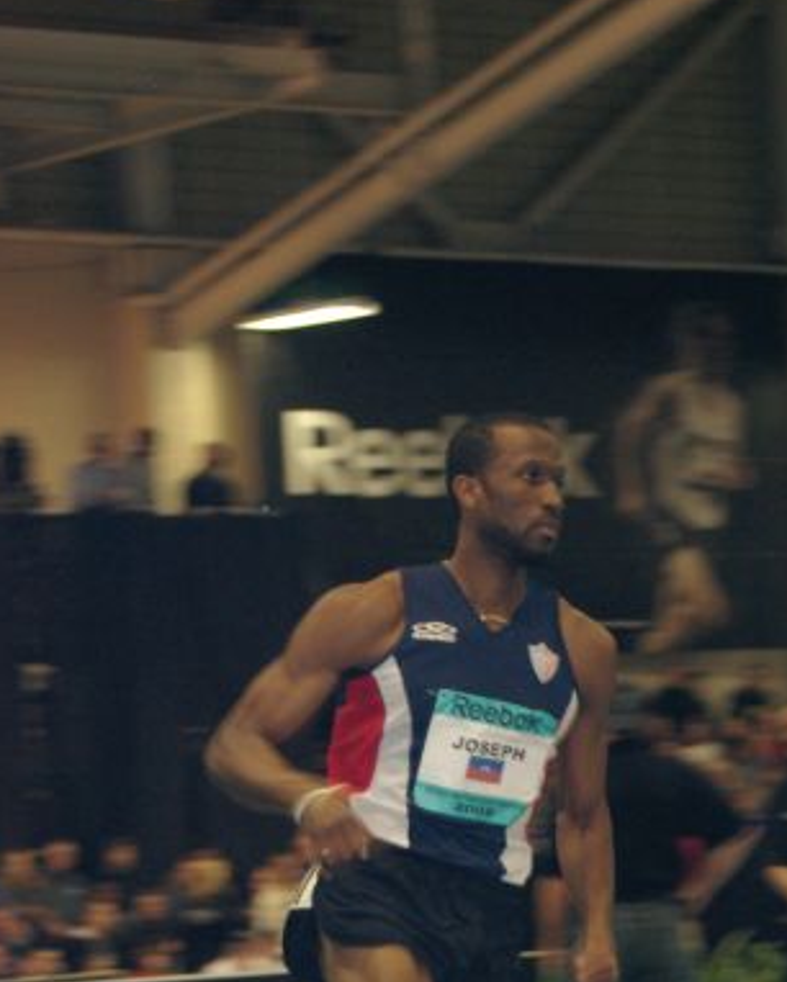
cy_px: 951
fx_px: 5149
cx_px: 494
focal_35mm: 177
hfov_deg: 8.7
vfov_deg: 10.8
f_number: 5.6
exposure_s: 1/100
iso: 800
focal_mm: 60
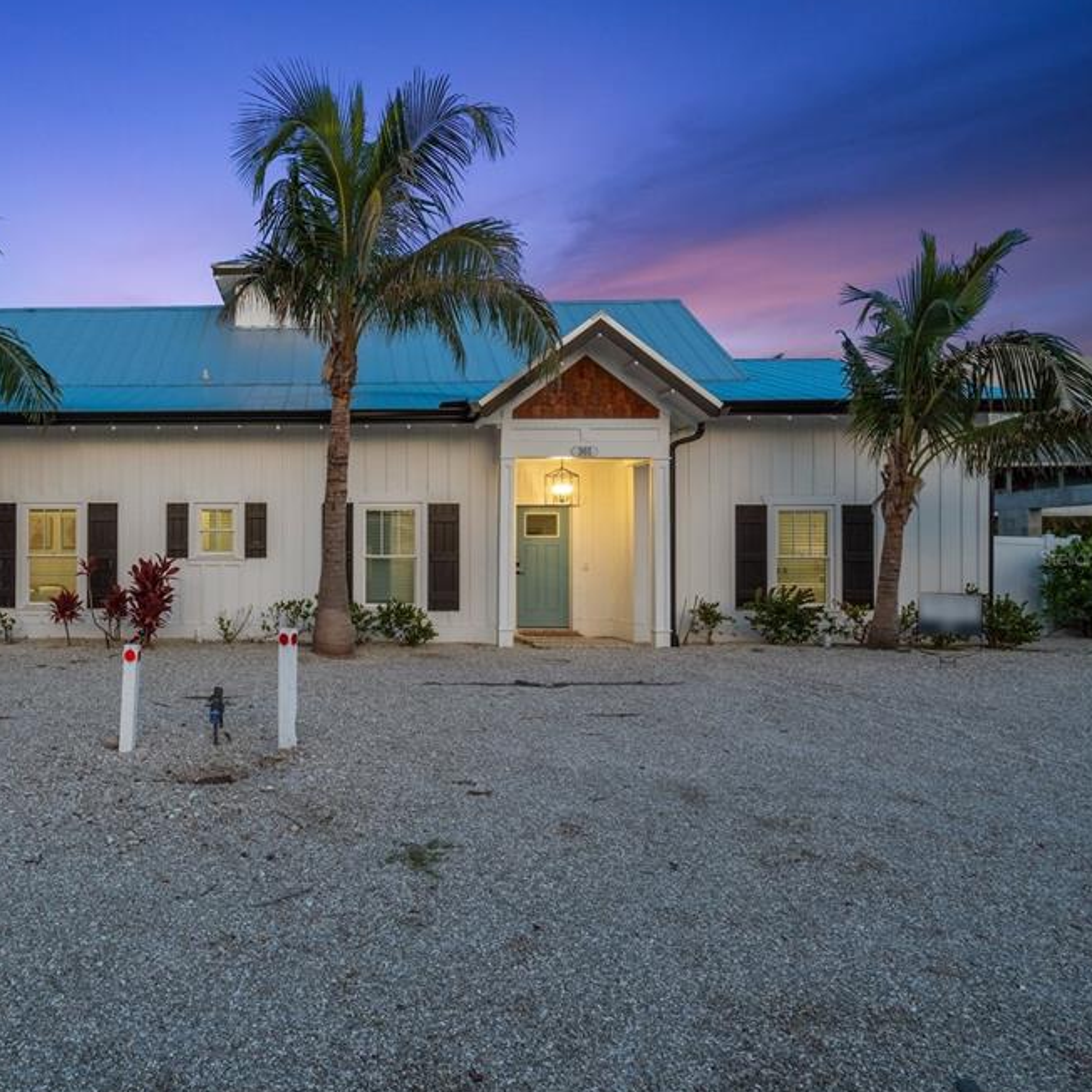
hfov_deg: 61.5
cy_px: 558
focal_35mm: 24
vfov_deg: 65.0
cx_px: 278
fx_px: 857
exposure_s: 1/25
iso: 1600
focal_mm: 18
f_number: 8
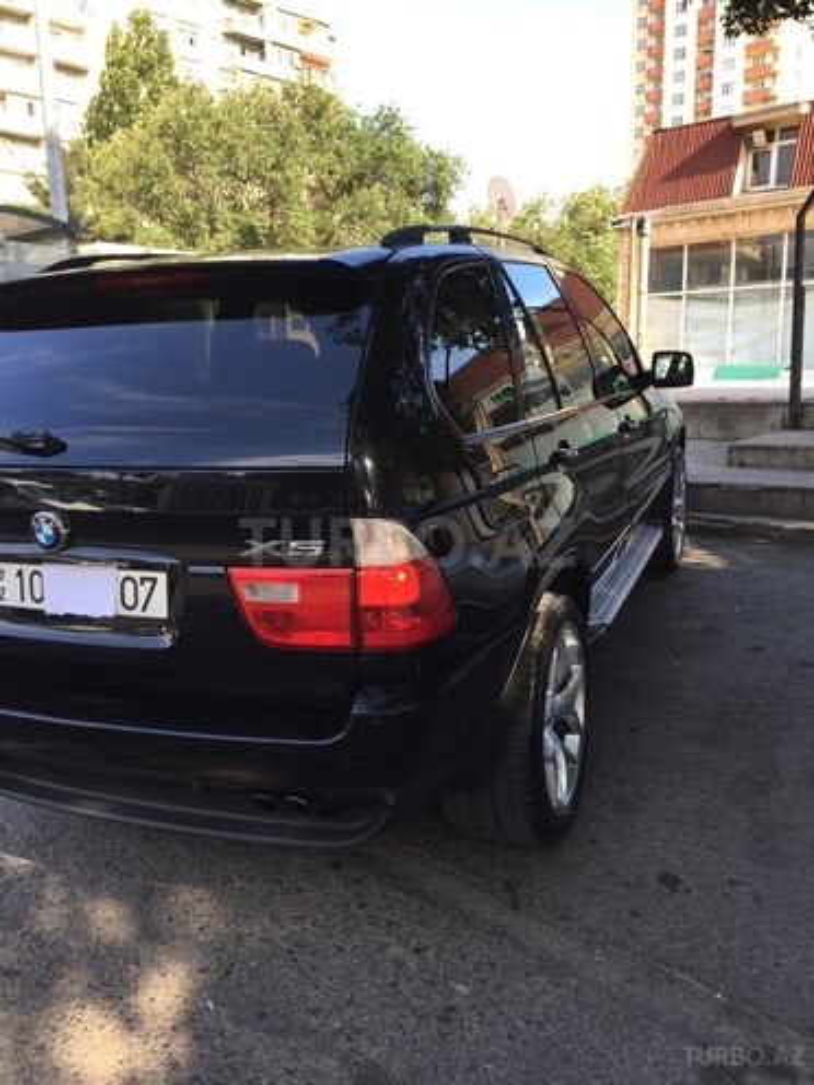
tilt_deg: -9.5
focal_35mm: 29
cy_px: 542
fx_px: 909
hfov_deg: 48.2
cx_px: 407
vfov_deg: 61.7
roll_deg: +0.2
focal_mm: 4.15
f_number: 2.2
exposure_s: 1/332
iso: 32
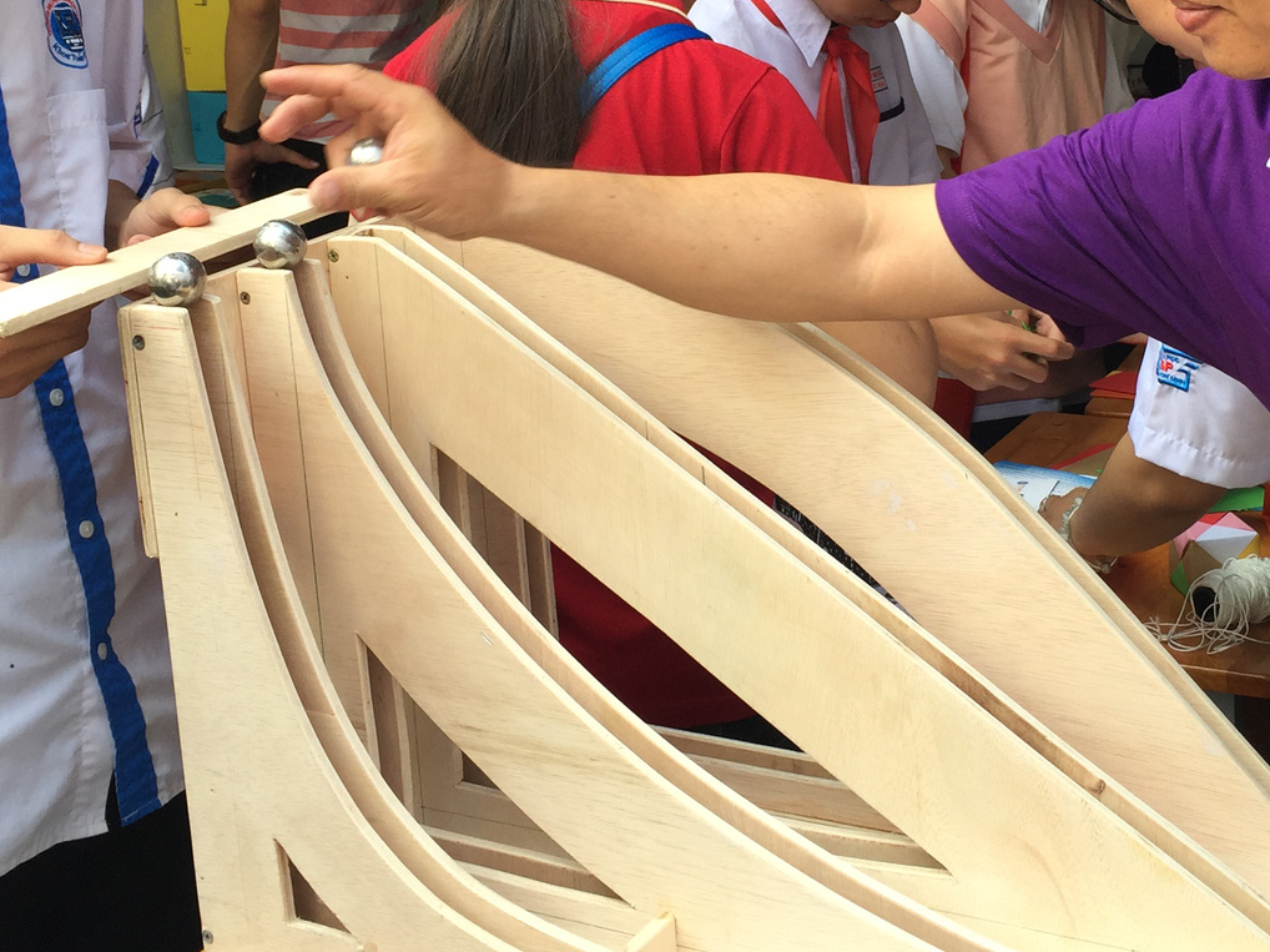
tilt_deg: -12.2
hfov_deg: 33.7
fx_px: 2091
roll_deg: +1.1
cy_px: 261
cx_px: 725
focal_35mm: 57
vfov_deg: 25.4
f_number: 2.2
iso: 32
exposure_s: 1/152
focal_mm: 4.15
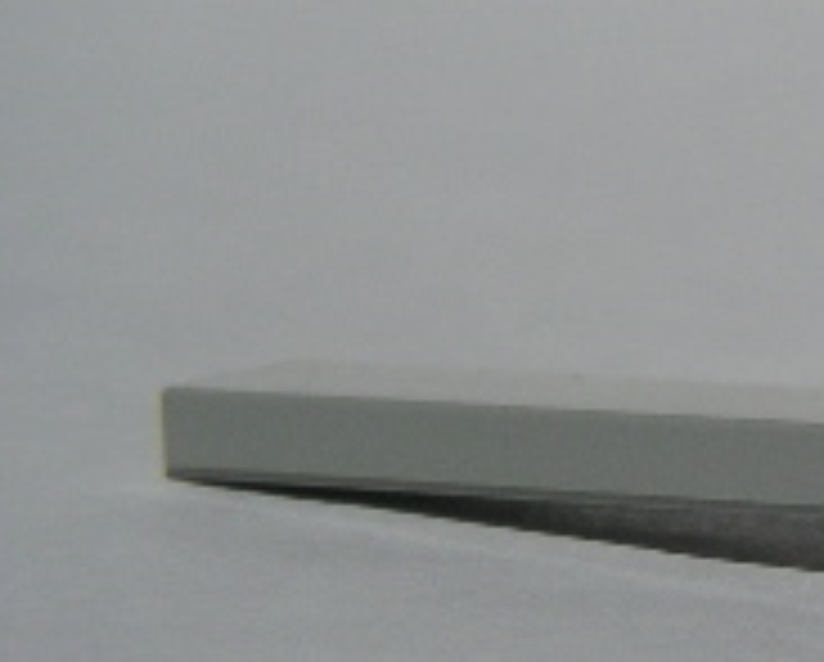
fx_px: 5545
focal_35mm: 227
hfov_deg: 8.3
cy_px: 347
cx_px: 1288
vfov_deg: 6.8
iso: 50
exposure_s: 1/750
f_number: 6.7
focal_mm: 11
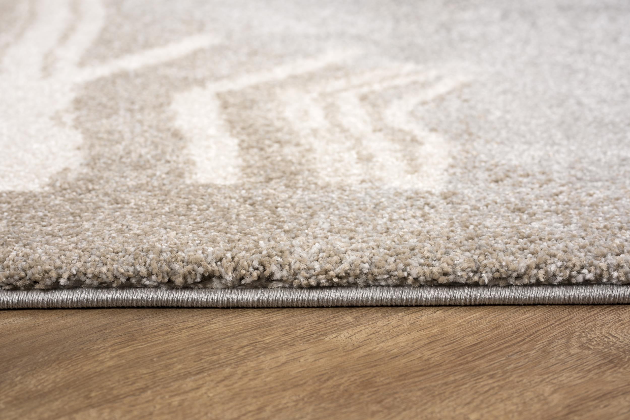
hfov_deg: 23.9
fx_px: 1488
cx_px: 315
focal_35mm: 85
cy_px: 210
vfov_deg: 16.1
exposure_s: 1/100
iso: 64
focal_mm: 85
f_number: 8
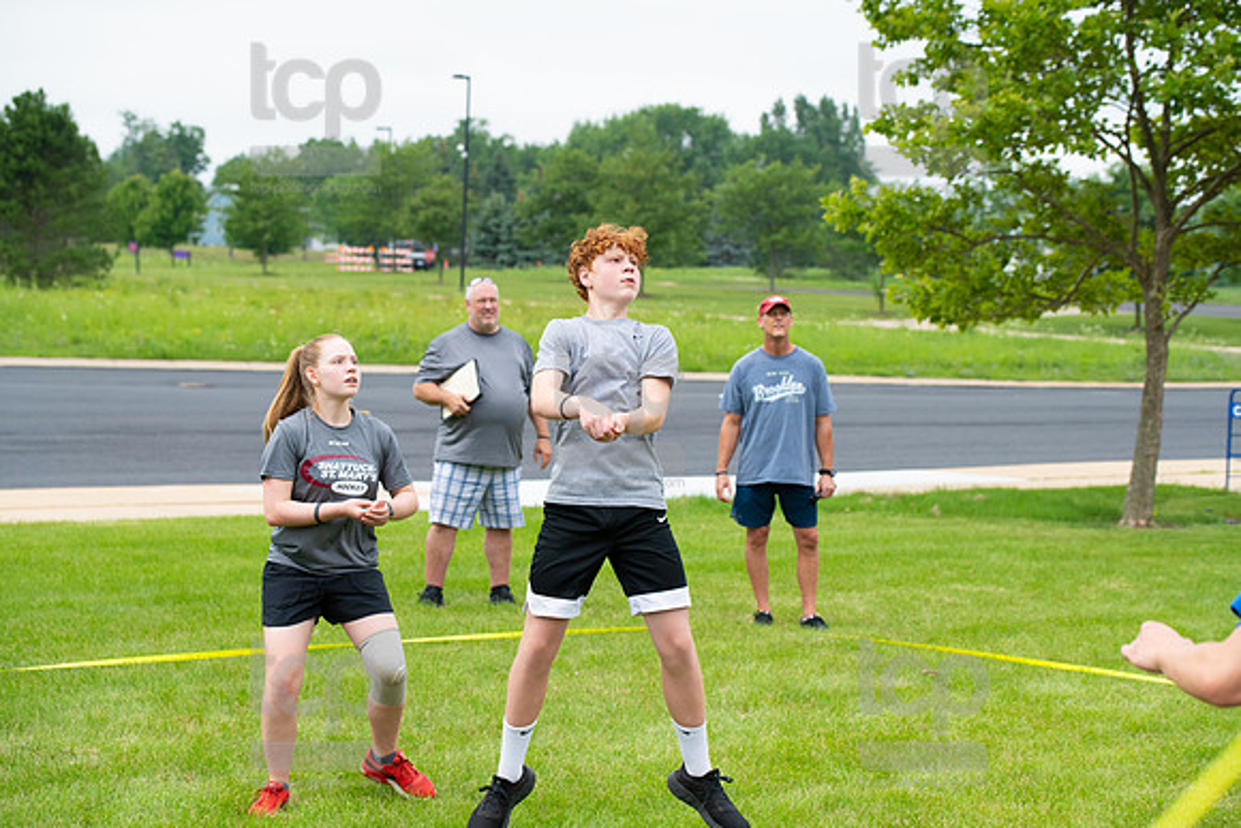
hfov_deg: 26.0
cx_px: 620
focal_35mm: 78
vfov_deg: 17.5
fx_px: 2689
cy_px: 414
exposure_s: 1/2000
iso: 320
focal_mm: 78
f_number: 4.5
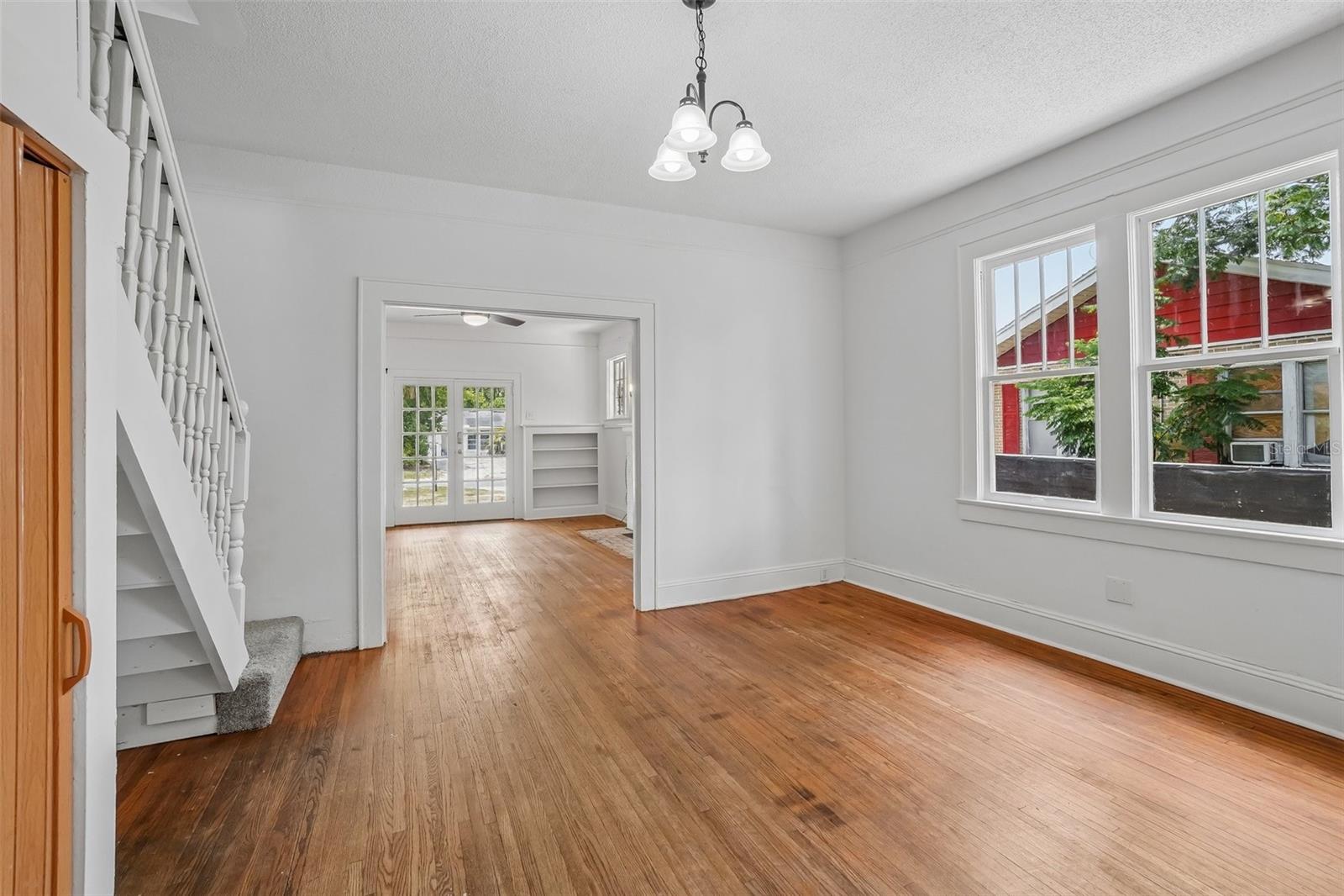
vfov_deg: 77.3
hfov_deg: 100.4
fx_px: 560
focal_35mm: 15
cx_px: 672
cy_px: 448
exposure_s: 1/30
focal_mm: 10
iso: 250
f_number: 8
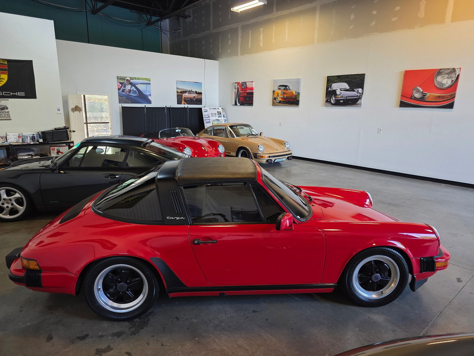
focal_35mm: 23
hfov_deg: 73.9
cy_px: 178
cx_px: 237
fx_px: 315
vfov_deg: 58.9
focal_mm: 6.3
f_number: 1.7
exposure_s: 1/120
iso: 250
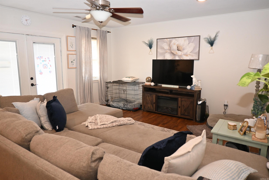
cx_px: 134
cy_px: 90
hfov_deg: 73.7
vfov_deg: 53.1
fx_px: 179
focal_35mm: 24
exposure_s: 1/60
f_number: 4
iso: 900
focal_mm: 16
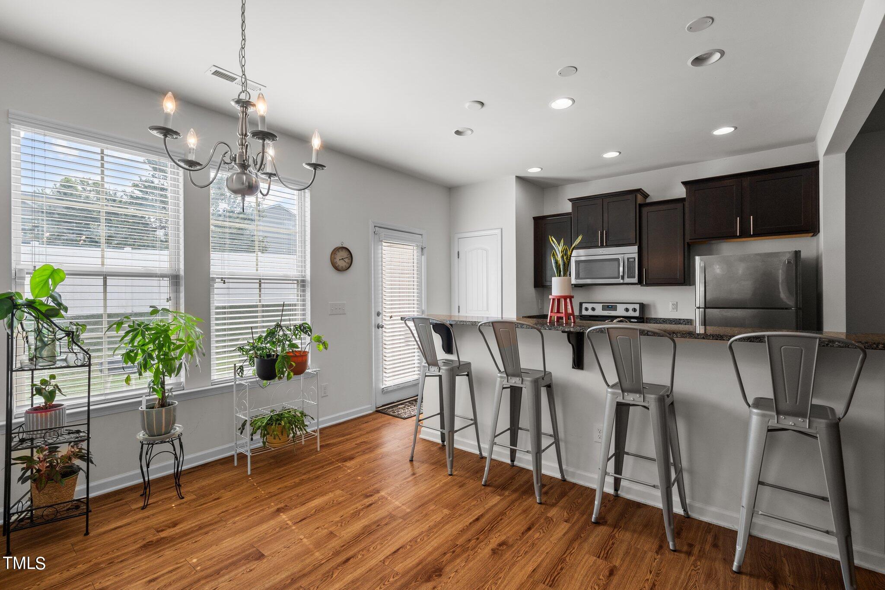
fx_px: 393
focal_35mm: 16
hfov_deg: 96.7
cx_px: 442
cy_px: 295
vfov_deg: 73.7
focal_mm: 16
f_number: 8
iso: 400
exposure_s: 1/10
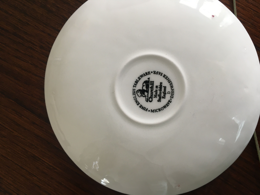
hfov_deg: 61.7
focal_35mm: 29
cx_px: 130
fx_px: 218
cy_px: 98
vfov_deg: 48.2
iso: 100
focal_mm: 4.15
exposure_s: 1/33
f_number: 2.2
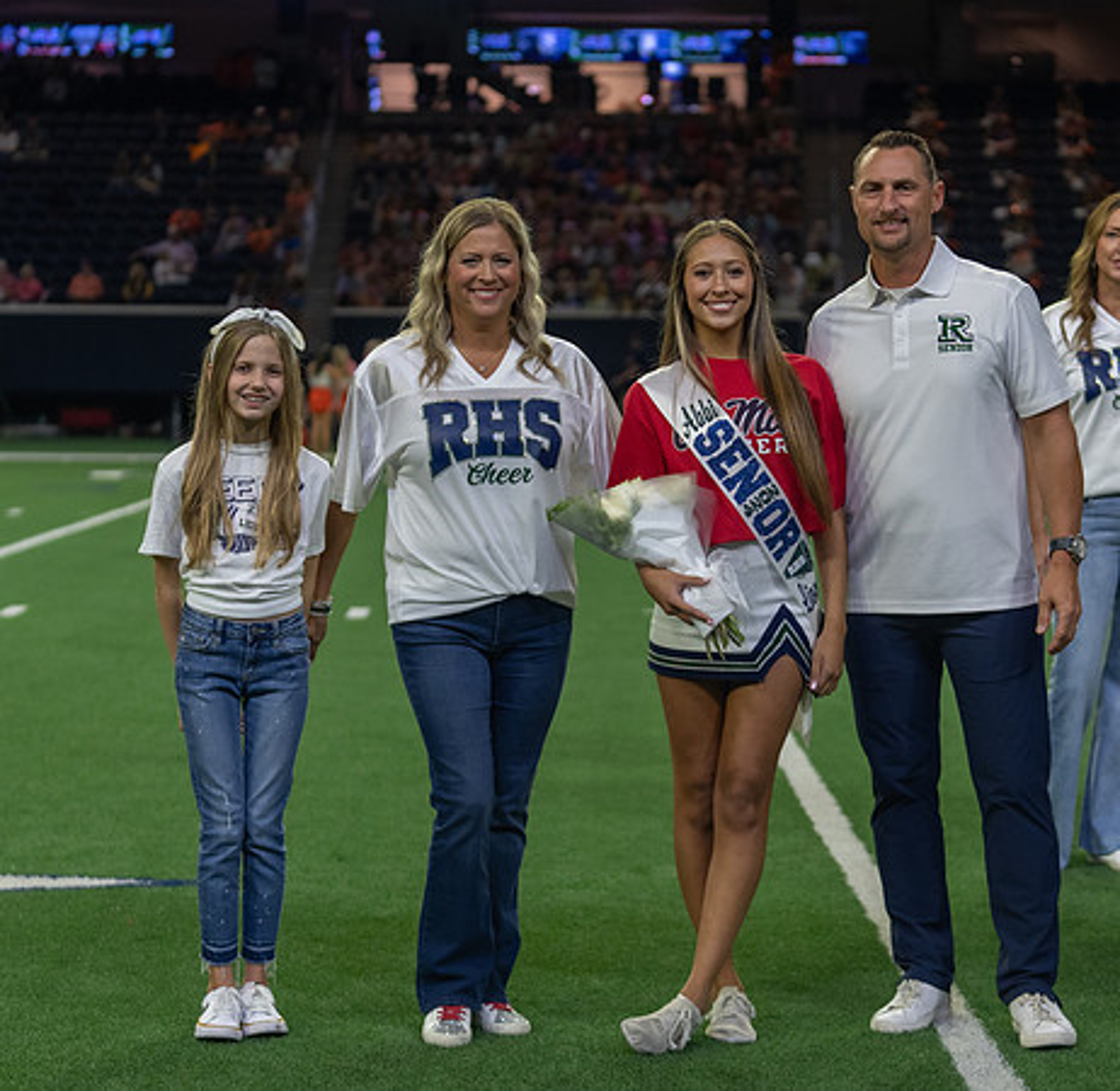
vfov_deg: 17.6
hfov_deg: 18.0
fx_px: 3529
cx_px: 654
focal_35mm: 98
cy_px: 558
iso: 1000
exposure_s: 1/320
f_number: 2.8
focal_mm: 70
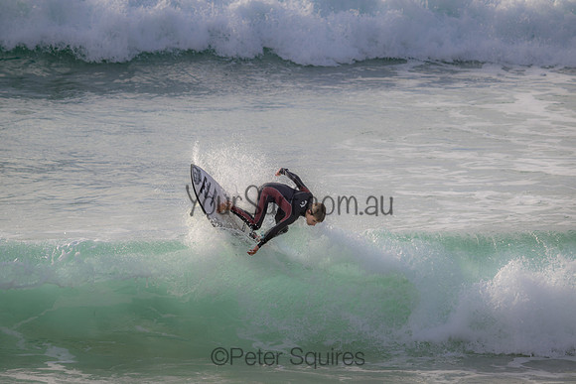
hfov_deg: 5.4
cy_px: 192
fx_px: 6081
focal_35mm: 380
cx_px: 288
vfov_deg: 3.6
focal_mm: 380
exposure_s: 1/400
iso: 180
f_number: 10
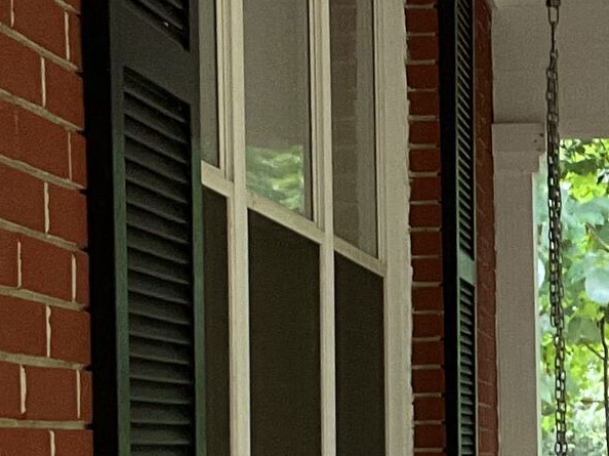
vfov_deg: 9.8
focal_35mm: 150
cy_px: 519
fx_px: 2638
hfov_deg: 12.9
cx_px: 716
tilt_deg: -0.7
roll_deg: -0.1
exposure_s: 1/60
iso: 160
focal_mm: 3
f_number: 1.8
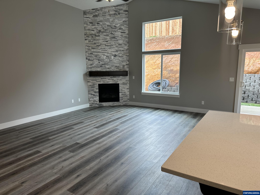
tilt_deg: -9.6
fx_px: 180
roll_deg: +0.1
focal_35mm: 24
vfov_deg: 56.8
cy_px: 98
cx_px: 130
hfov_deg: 71.6
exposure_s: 1/120
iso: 64
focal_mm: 6.86
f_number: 1.78
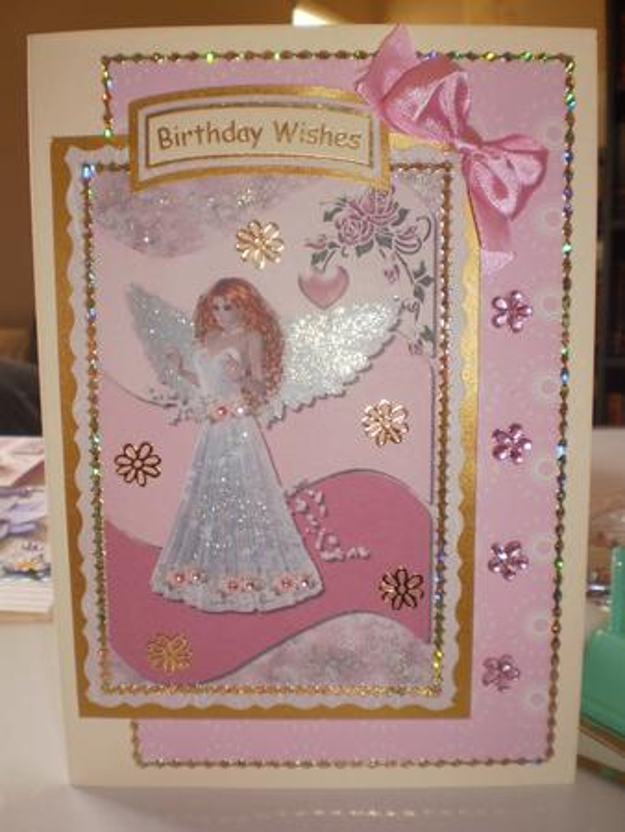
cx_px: 312
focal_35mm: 36
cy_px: 416
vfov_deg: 51.3
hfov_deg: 39.7
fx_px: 866
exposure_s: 1/30
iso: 125
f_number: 3.1
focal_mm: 6.3
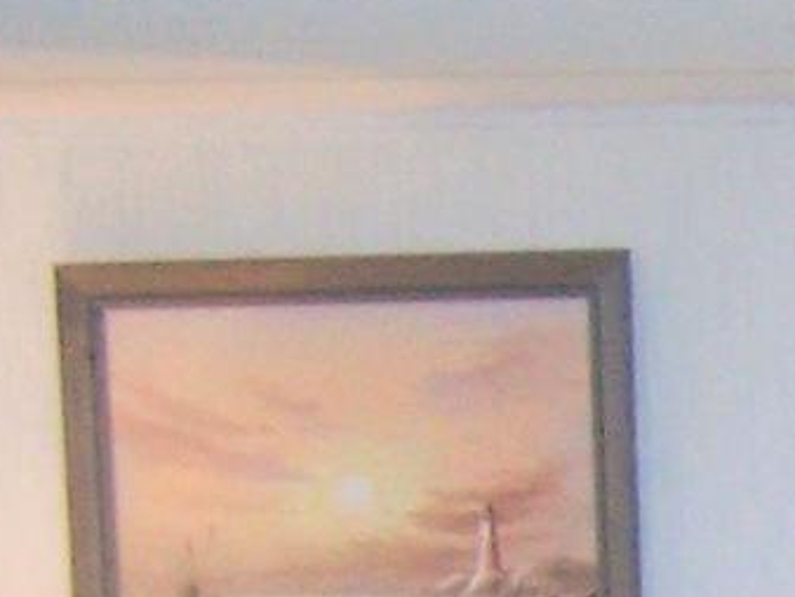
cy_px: 1319
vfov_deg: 6.2
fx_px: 5286
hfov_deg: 7.9
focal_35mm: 230
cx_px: 1958
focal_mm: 6.3
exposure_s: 1/60
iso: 140
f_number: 2.8
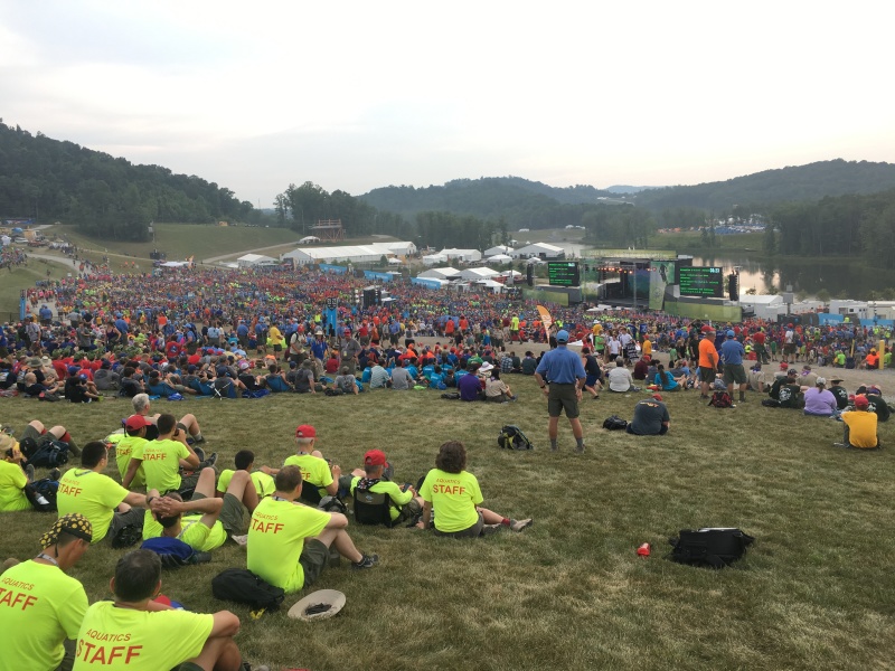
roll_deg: +3.5
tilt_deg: -8.7
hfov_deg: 61.7
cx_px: 448
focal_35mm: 29
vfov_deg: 48.2
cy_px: 336
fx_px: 750
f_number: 2.2
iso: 25
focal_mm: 4.15
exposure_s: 1/192
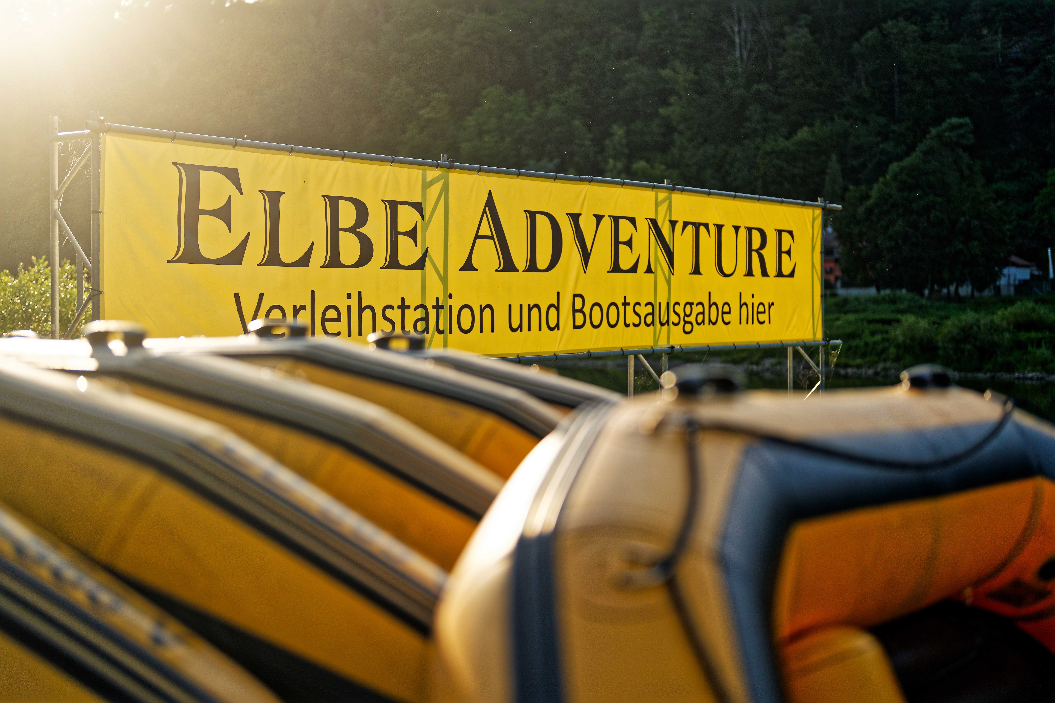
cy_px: 352
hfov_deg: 39.6
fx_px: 1465
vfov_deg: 27.0
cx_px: 528
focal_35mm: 50
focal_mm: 50
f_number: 1.2
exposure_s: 1/12800
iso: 200
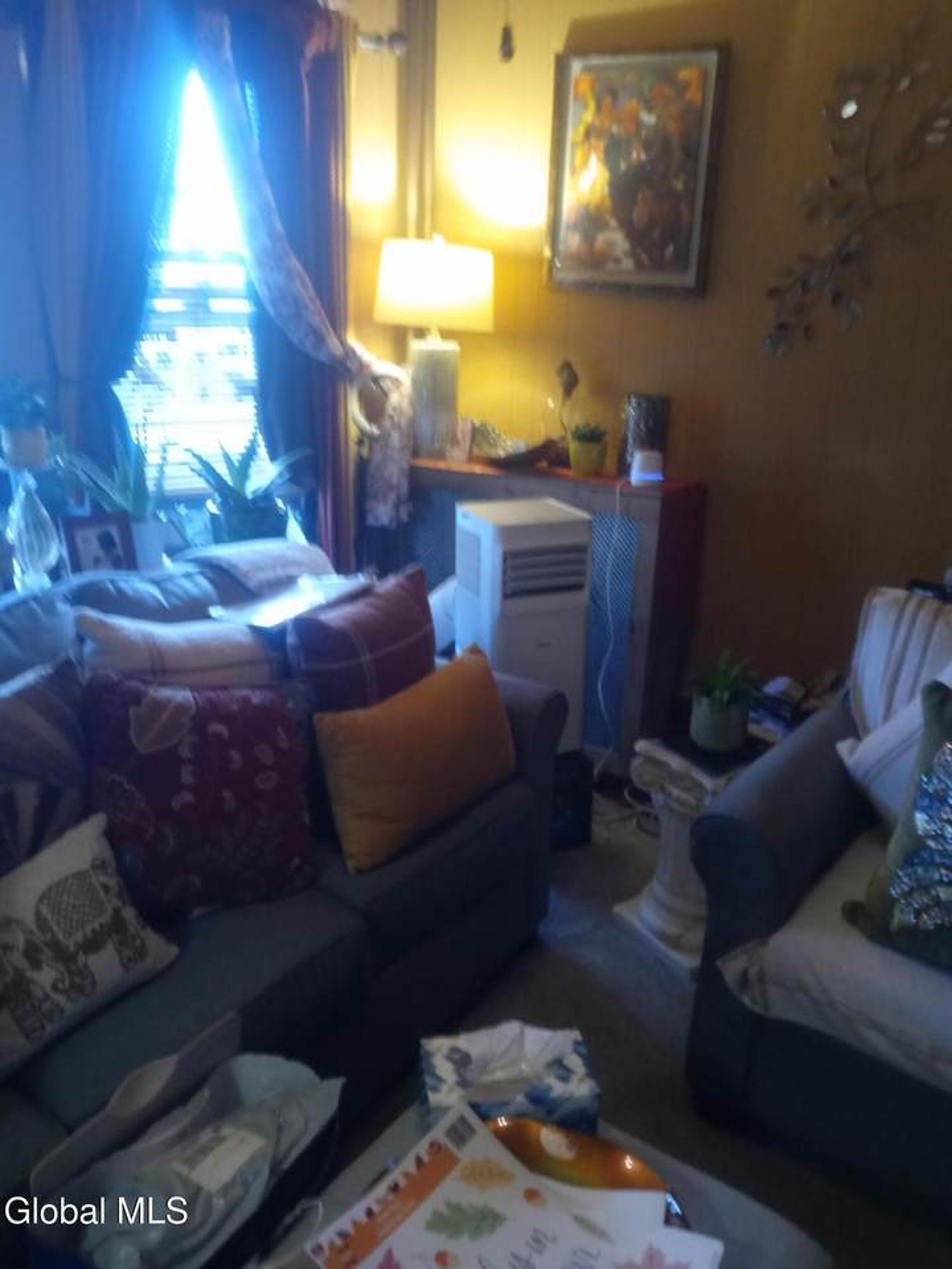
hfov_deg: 49.7
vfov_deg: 63.4
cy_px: 634
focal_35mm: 28
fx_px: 1027
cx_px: 476
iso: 700
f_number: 1.8
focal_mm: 3.61
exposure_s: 1/15
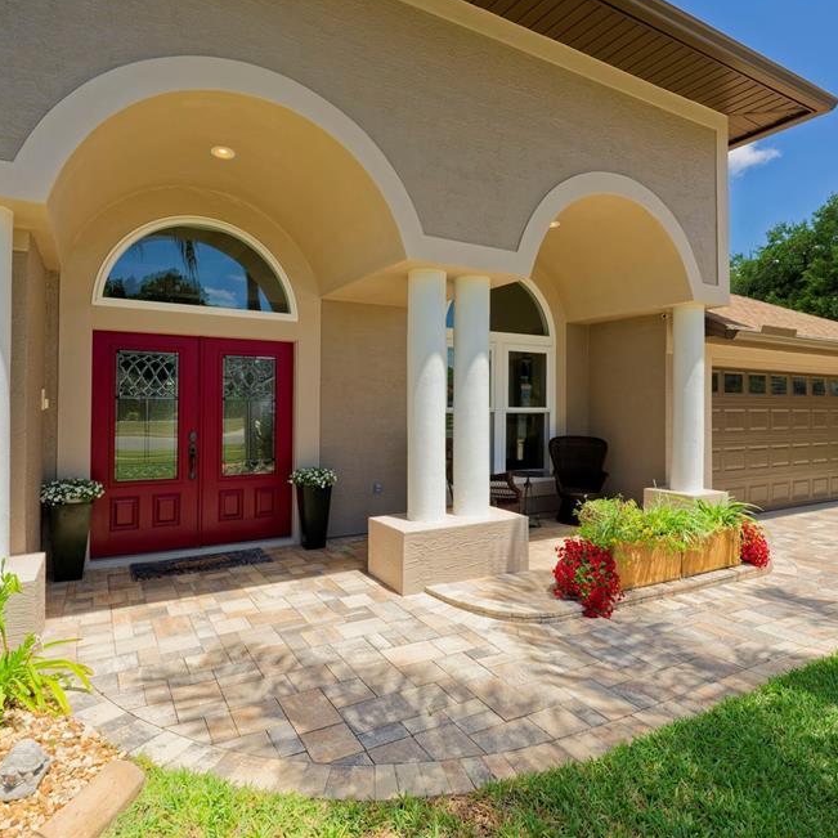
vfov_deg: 73.0
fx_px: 566
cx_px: 405
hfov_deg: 73.0
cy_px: 402
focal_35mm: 21
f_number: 8
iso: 250
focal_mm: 15.5
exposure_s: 1/500
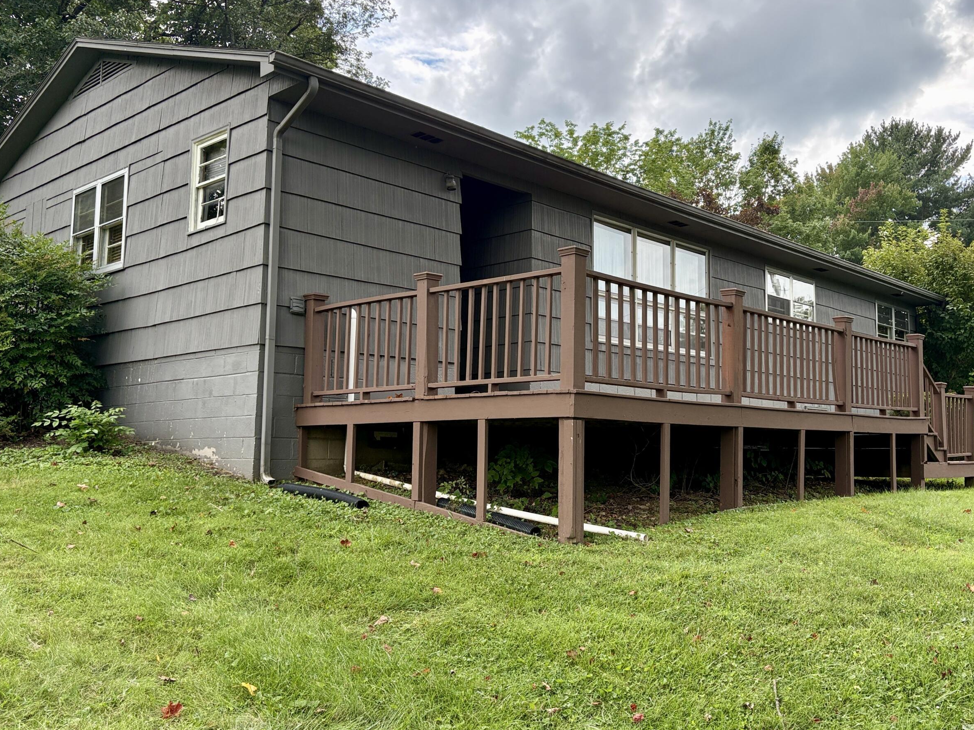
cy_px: 341
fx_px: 929
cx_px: 581
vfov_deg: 42.9
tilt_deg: +5.9
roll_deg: +0.9
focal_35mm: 33
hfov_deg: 55.0
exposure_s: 1/673
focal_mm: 5.96
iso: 64
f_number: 1.6
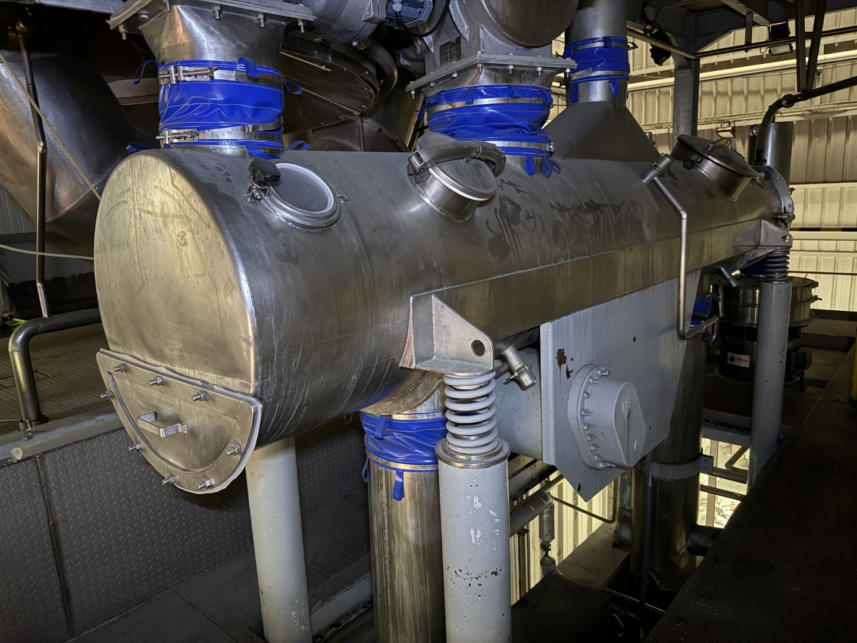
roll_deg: +2.9
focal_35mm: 24
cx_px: 428
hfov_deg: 71.6
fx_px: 594
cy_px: 322
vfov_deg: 56.8
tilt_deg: -10.9
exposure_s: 1/20
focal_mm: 6.76
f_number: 1.78
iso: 1250
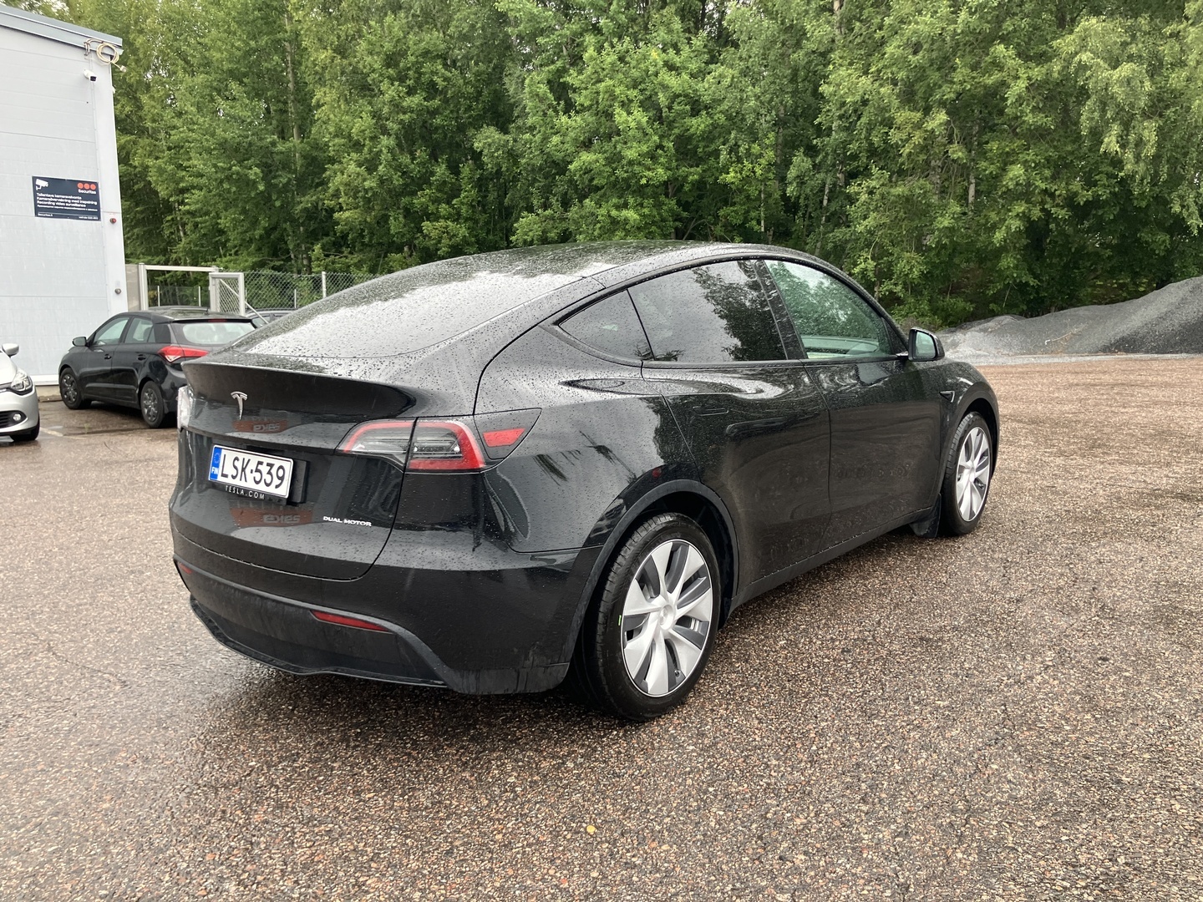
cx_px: 602
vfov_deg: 49.7
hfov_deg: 63.4
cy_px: 451
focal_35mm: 28
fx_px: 973
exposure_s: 1/121
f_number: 1.8
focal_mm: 3.99
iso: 40
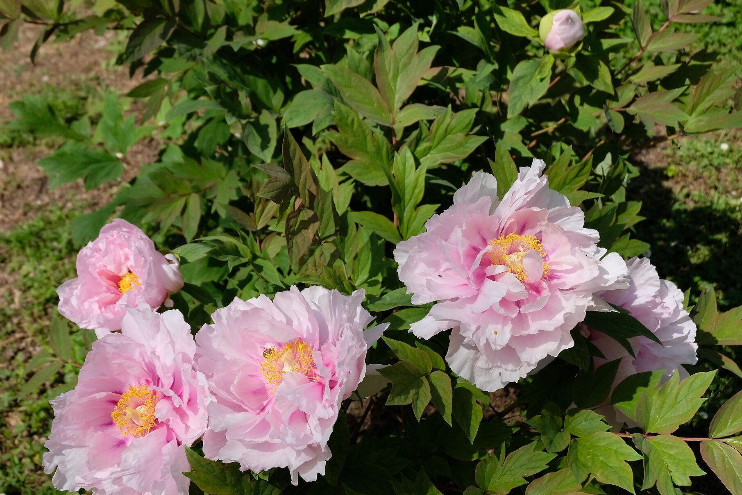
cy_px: 319
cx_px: 341
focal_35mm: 53
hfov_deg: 37.5
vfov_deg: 25.4
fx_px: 1092
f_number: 5.6
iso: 400
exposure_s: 1/1700
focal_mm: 26.9
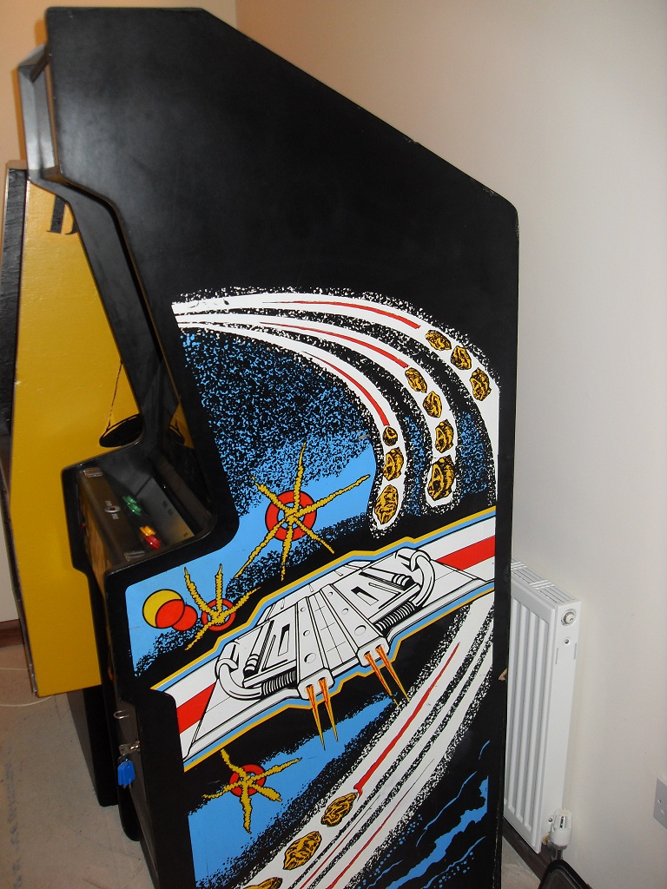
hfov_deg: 41.8
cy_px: 444
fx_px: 874
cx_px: 334
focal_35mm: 34
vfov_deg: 54.0
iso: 100
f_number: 2.8
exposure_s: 1/45
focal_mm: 6.3
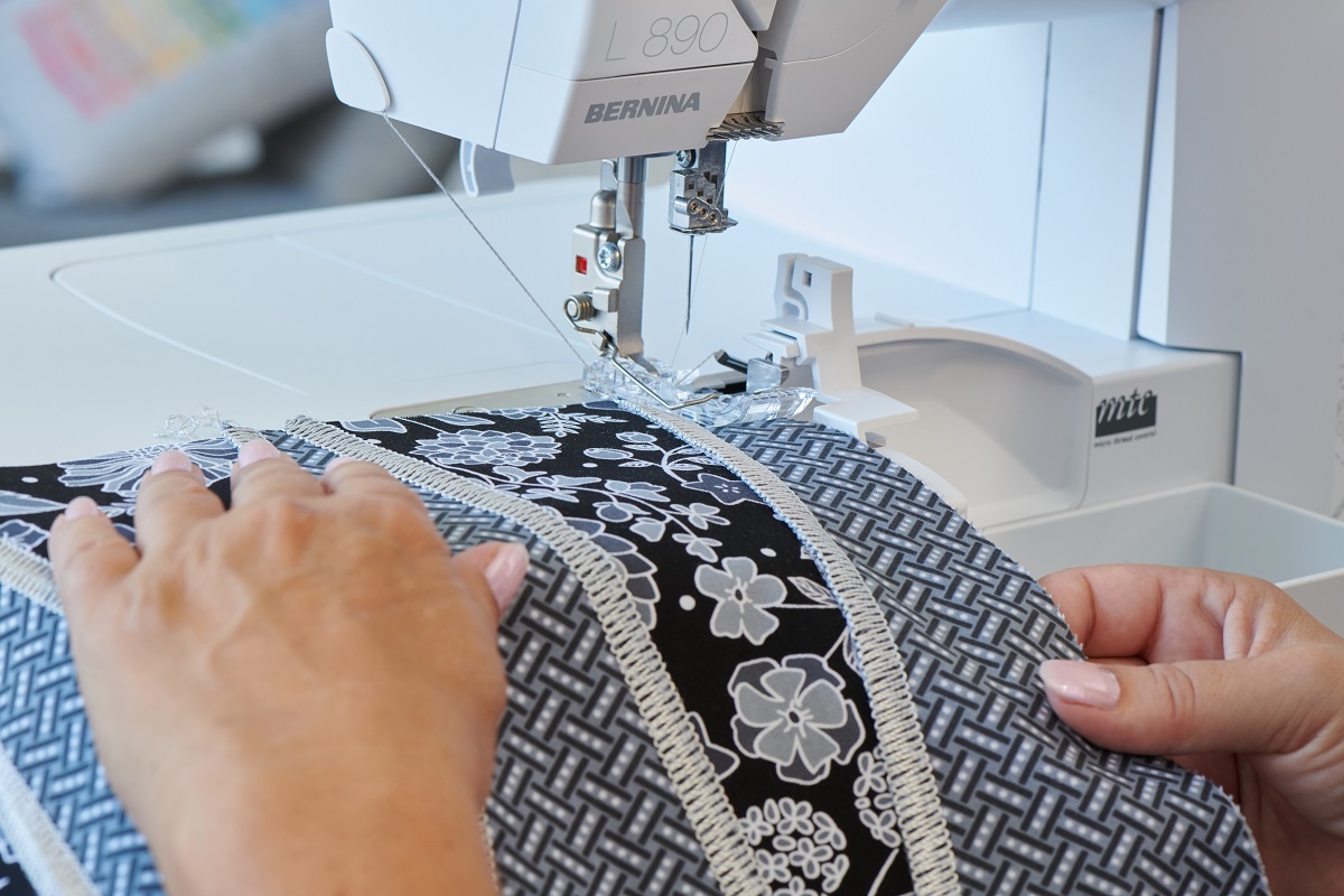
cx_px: 672
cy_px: 448
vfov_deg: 13.0
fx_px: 3920
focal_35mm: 105
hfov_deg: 19.5
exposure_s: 1/6
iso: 800
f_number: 11
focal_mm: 105
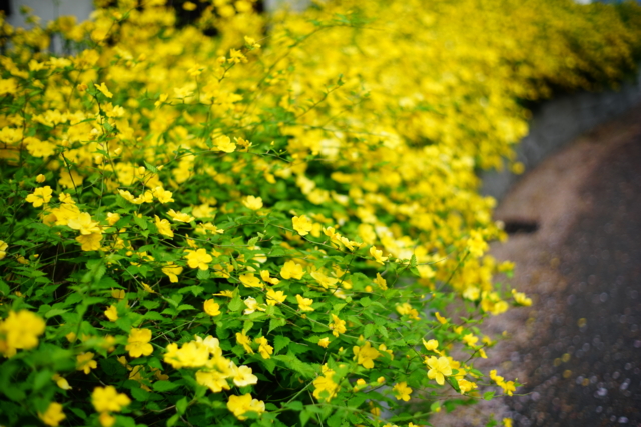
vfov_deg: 27.0
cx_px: 320
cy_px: 214
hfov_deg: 39.6
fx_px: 890
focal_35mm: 50
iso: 160
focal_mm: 50
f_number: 2
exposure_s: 1/800
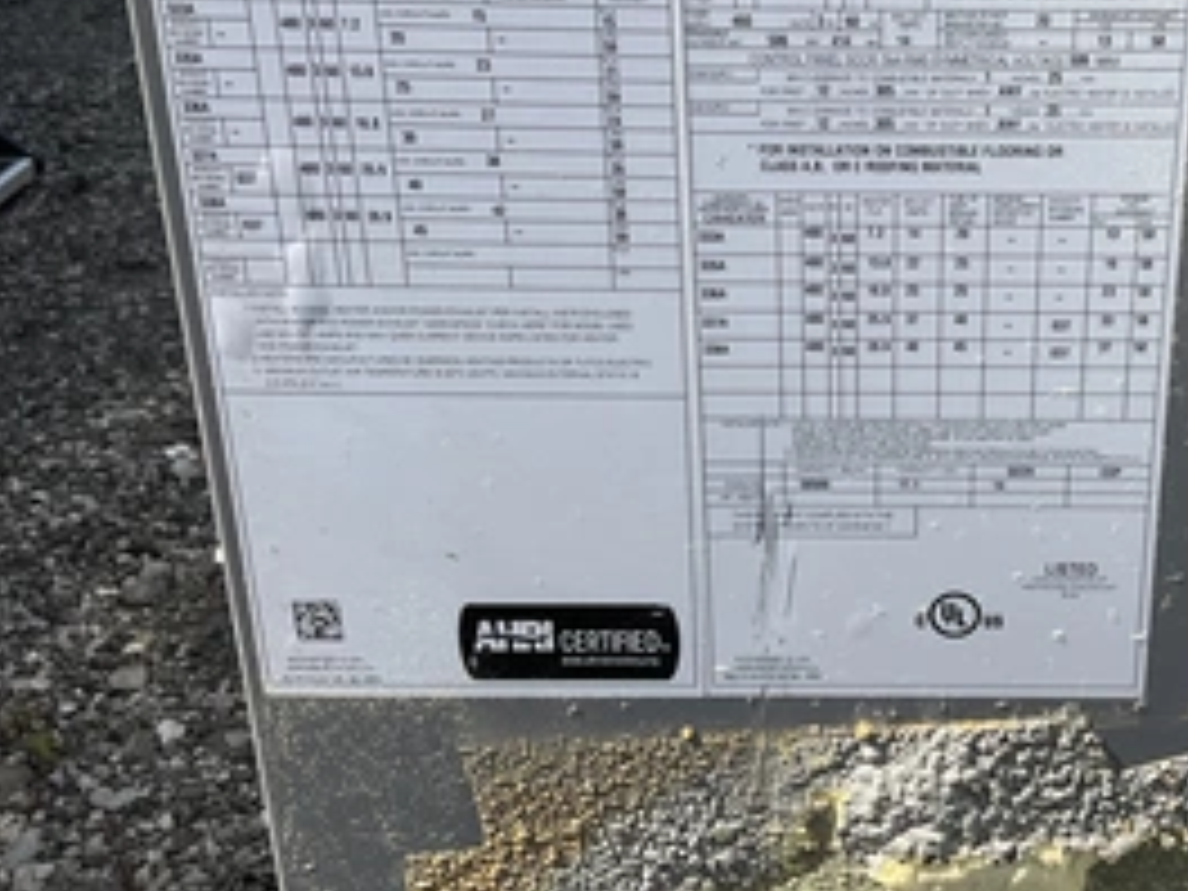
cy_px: 279
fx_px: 1510
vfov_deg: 32.5
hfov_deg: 41.7
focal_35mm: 44
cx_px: 891
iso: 25
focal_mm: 3
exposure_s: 1/1377
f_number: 1.8
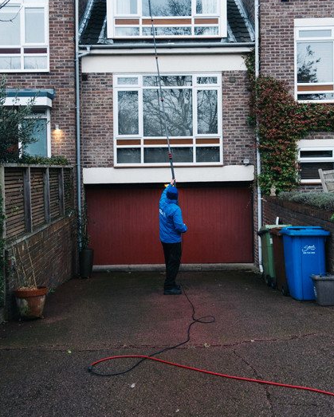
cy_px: 167
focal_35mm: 31
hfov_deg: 47.1
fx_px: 383
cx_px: 169
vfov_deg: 56.7
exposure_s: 1/160
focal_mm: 18
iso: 640
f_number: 2.8
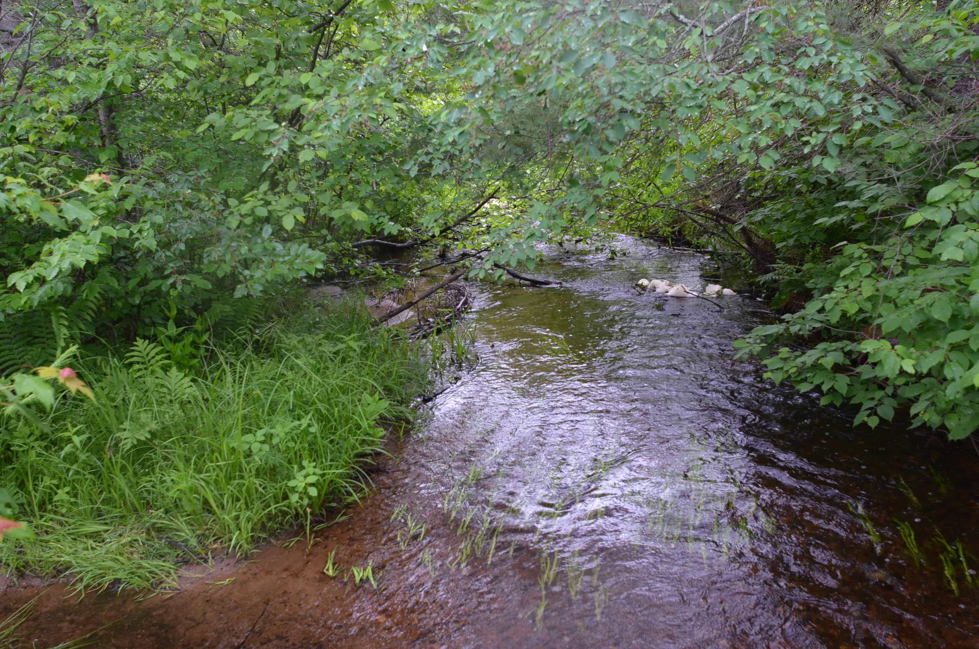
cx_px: 490
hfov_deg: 62.0
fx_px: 814
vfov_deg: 43.4
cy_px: 324
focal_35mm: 30
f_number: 5
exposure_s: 1/100
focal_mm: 20
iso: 400
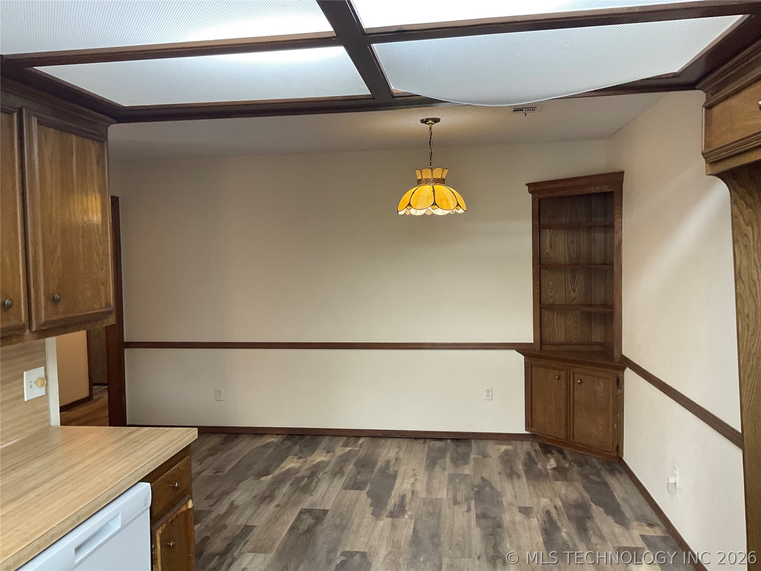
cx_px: 380
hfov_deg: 61.7
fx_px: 638
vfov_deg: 48.2
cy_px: 286
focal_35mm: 29
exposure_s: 1/60
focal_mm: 3
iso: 100
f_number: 1.8
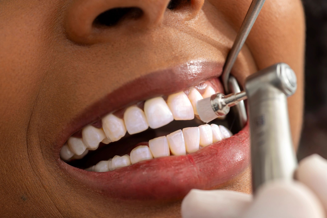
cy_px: 109
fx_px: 817
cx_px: 164
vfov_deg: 15.2
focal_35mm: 90
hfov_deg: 22.6
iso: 800
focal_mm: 90
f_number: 10
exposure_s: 1/200
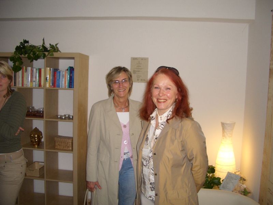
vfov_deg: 40.7
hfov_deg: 52.6
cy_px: 102
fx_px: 276
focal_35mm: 35
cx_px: 136
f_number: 2.6
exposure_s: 1/60
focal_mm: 5.8
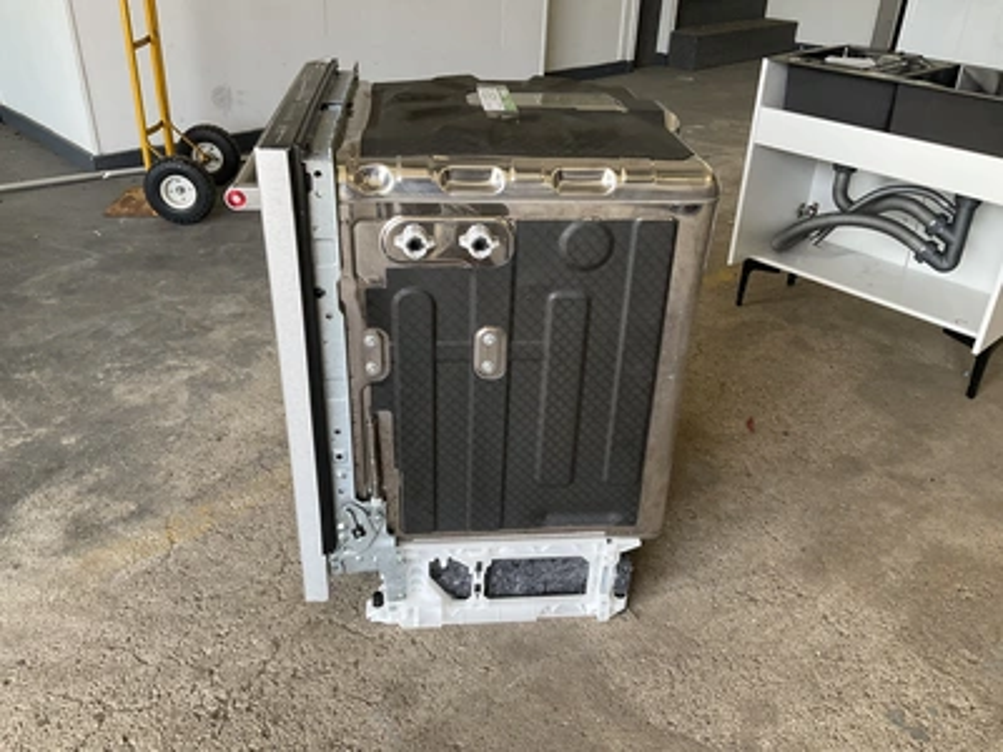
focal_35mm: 29
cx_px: 502
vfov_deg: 48.2
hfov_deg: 61.7
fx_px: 840
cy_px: 376
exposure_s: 1/120
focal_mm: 3
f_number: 1.8
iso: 50
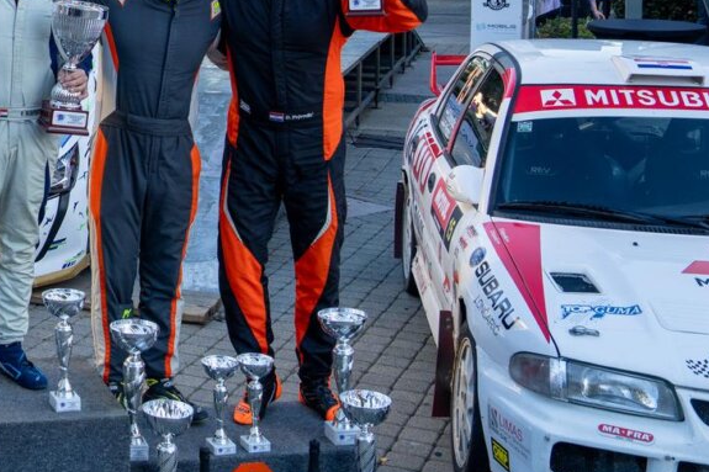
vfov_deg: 18.5
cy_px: -36
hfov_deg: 26.3
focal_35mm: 71
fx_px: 1398
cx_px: -69
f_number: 4
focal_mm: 24
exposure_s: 1/320
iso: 320
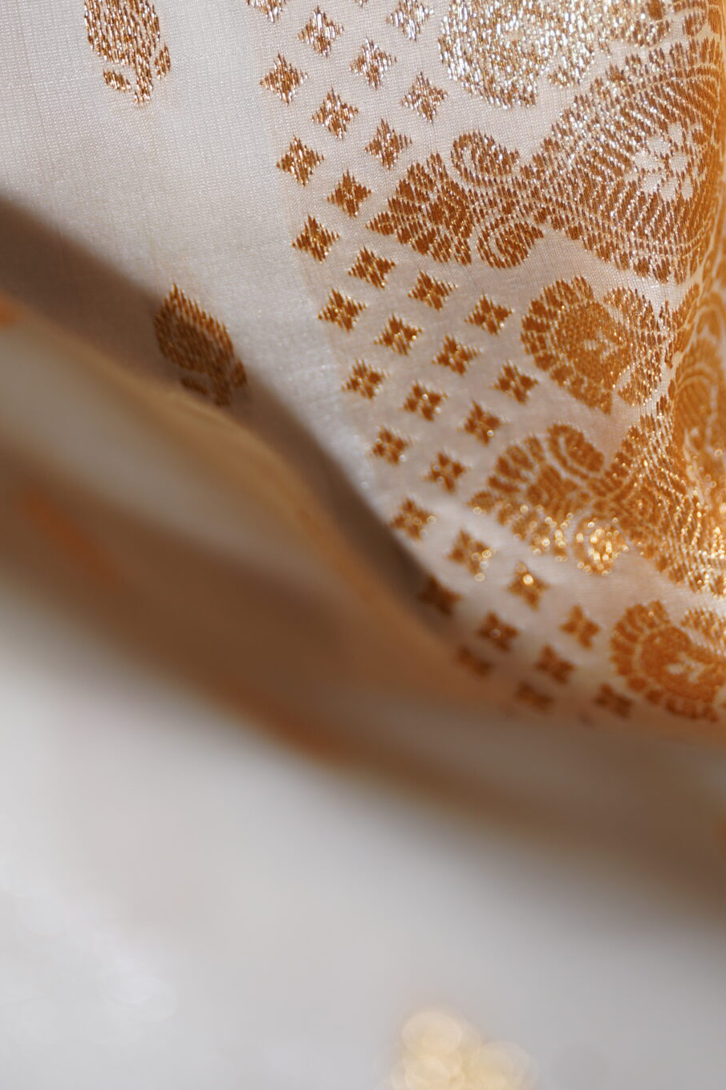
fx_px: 3994
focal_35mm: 132
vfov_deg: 15.4
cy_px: 115
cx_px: 485
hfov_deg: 10.4
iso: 200
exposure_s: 1/200
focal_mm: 70
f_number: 2.8
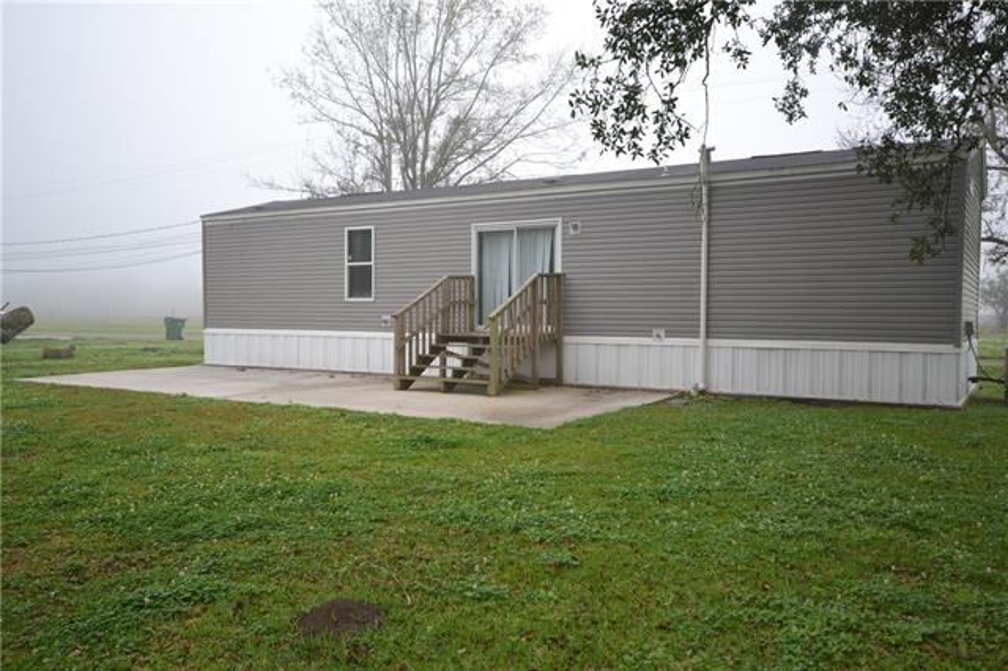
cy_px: 336
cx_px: 504
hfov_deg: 62.0
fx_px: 840
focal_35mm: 30
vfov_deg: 43.6
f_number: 5.6
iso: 280
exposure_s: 1/125
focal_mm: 20
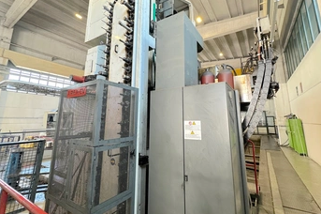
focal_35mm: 17
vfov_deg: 69.9
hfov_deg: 93.2
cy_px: 91
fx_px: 151
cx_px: 170
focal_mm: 2.22
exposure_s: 1/50
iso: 160
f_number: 2.2
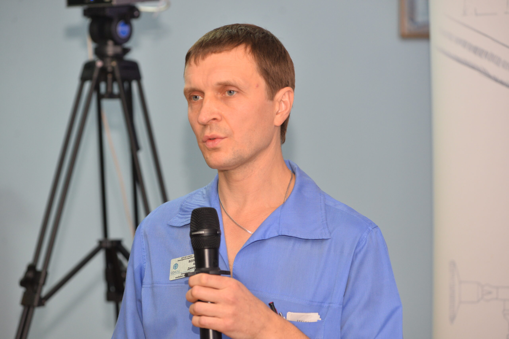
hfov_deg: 14.2
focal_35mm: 145
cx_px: 254
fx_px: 2050
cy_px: 170
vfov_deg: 9.5
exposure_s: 1/60
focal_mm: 145
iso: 1250
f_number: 5
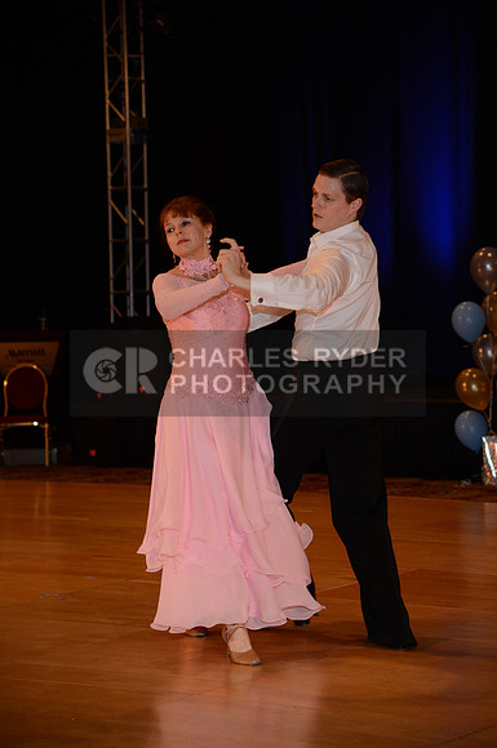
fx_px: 1786
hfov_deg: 15.8
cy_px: 374
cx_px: 248
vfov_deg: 23.7
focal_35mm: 86
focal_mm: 86
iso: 2000
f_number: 4.5
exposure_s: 1/200
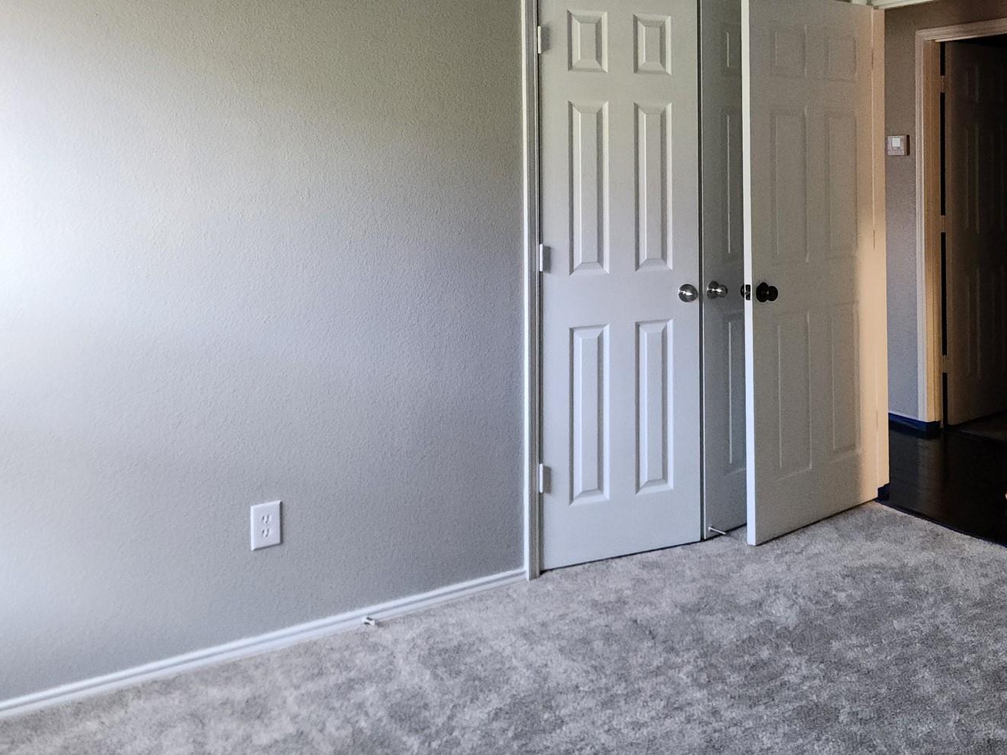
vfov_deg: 38.6
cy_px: 185
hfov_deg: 50.1
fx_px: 1047
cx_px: 700
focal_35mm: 36
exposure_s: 1/120
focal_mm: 6.4
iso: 500
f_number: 1.8
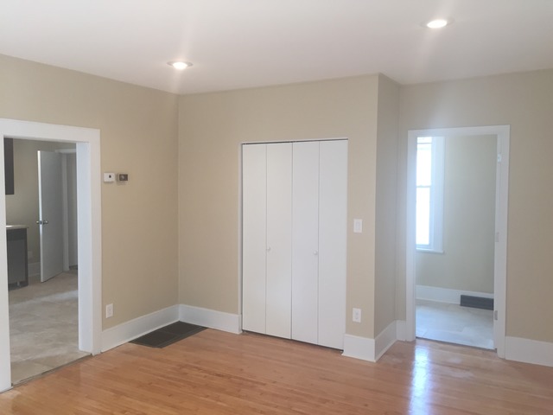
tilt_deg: -3.1
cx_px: 276
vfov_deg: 48.2
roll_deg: +0.1
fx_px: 463
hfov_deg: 61.7
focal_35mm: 29
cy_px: 208
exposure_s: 1/30
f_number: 2.2
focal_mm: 4.15
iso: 32
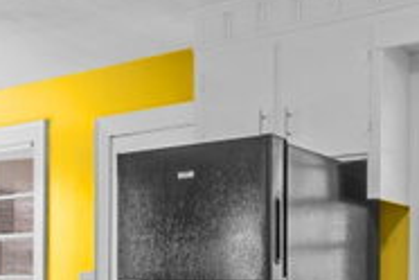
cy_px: 291
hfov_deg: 34.6
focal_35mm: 54
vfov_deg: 23.8
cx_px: 384
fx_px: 628
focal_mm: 14
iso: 100
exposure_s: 1
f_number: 8
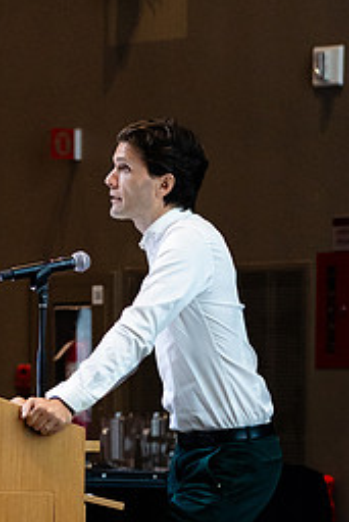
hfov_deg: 6.2
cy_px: 426
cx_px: 135
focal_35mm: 223
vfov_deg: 9.2
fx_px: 3238
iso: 4000
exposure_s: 1/200
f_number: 2.8
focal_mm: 85
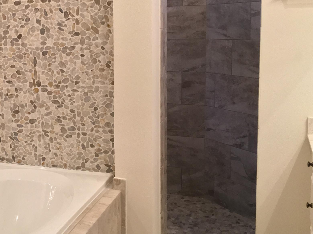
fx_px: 506
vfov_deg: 25.9
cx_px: 24
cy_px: 75
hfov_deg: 32.4
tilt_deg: -4.8
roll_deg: +0.8
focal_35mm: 56
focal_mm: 4.15
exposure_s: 1/30
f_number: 2.2
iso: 160
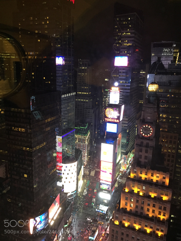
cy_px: 119
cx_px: 88
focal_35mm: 30
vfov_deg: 60.0
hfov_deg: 46.8
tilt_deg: -13.6
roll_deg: -1.2
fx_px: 209
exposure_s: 1/24
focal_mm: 4.15
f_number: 2.2
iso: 250
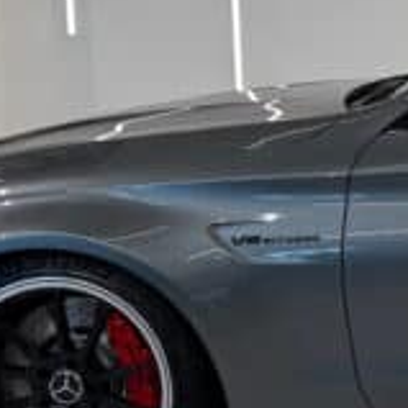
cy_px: 130
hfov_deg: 14.3
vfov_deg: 16.4
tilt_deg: -6.4
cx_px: 760
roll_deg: +0.0
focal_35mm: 106
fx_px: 1413
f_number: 1.78
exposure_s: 1/100
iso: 100
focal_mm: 6.76
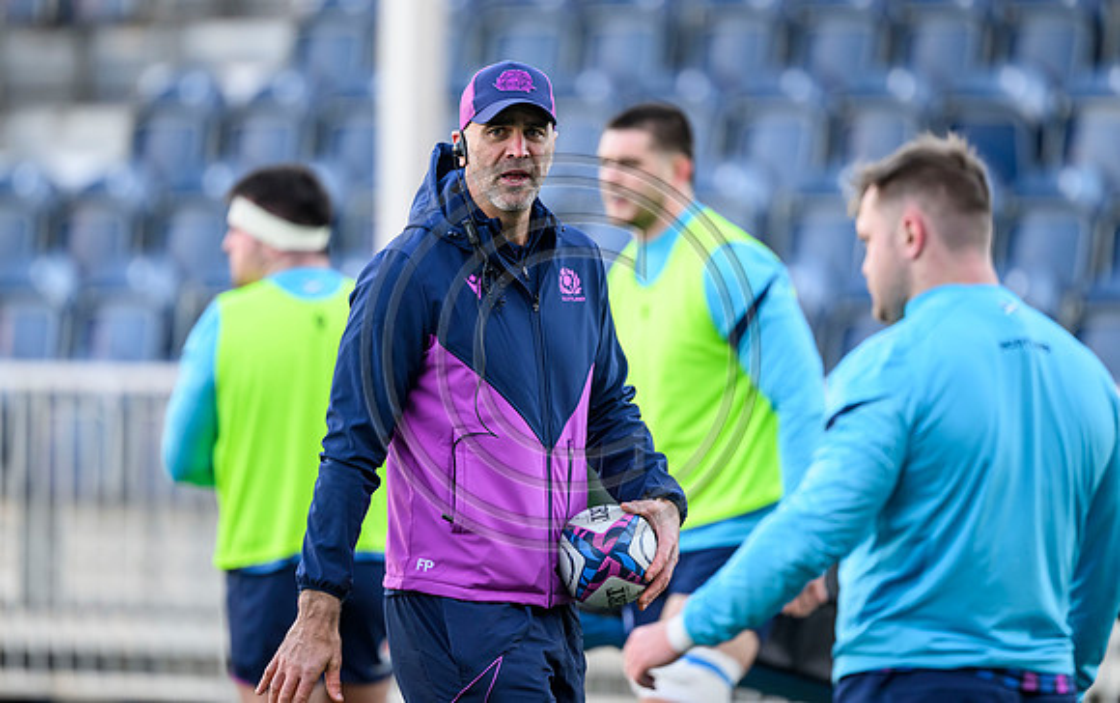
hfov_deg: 4.6
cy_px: 286
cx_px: 495
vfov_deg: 2.9
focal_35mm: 454
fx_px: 13888
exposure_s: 1/1250
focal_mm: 400
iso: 1250
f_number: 3.2
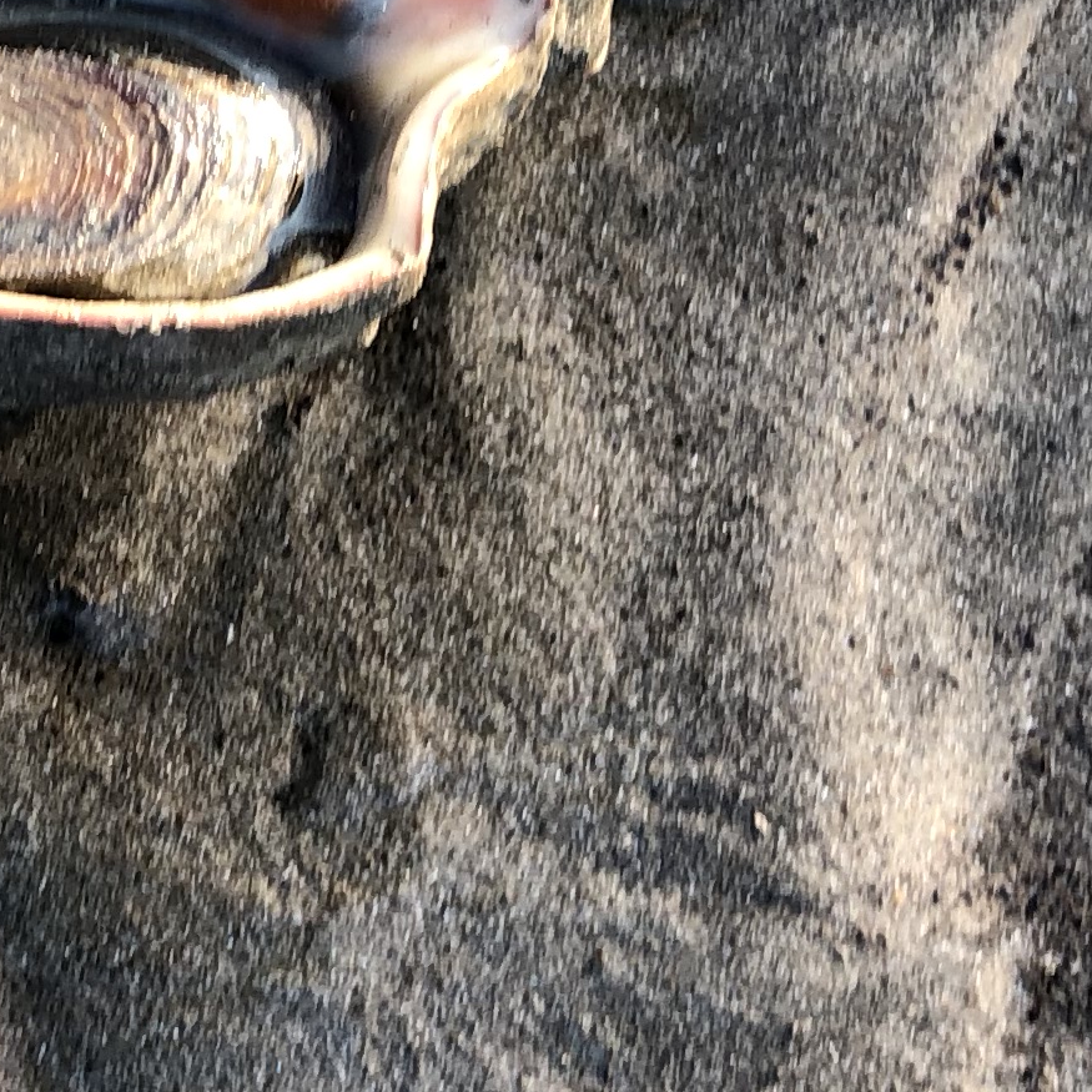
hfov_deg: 15.1
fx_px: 4069
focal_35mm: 114
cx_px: 124
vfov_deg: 15.2
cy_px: 263
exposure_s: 1/121
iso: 20
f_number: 1.8
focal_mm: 3.99
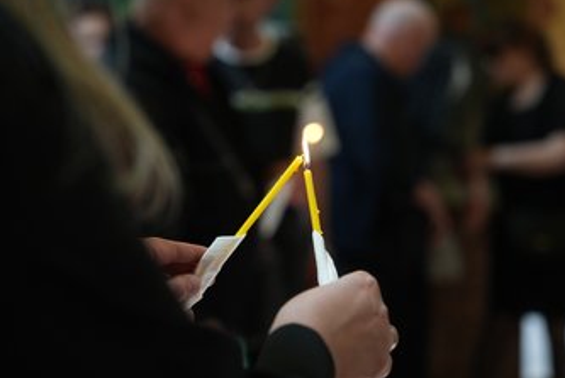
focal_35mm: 84
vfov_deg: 16.3
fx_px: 1320
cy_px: 203
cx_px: 285
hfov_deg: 24.2
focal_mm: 70
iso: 800
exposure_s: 1/60
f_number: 2.8
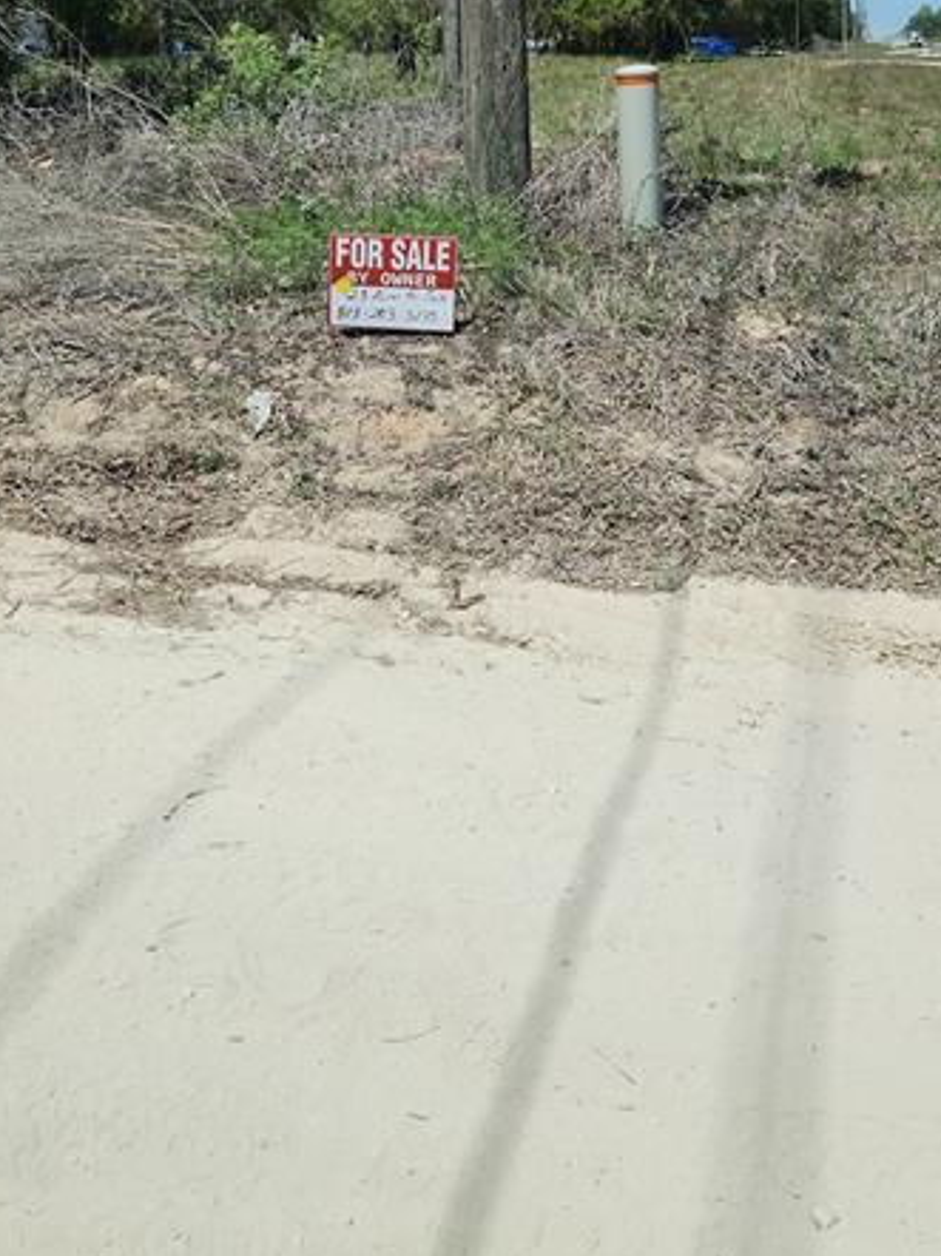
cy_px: 315
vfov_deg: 45.2
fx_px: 1451
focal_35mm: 40
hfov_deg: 35.9
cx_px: 463
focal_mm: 5.4
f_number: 1.8
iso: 20
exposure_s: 1/2071
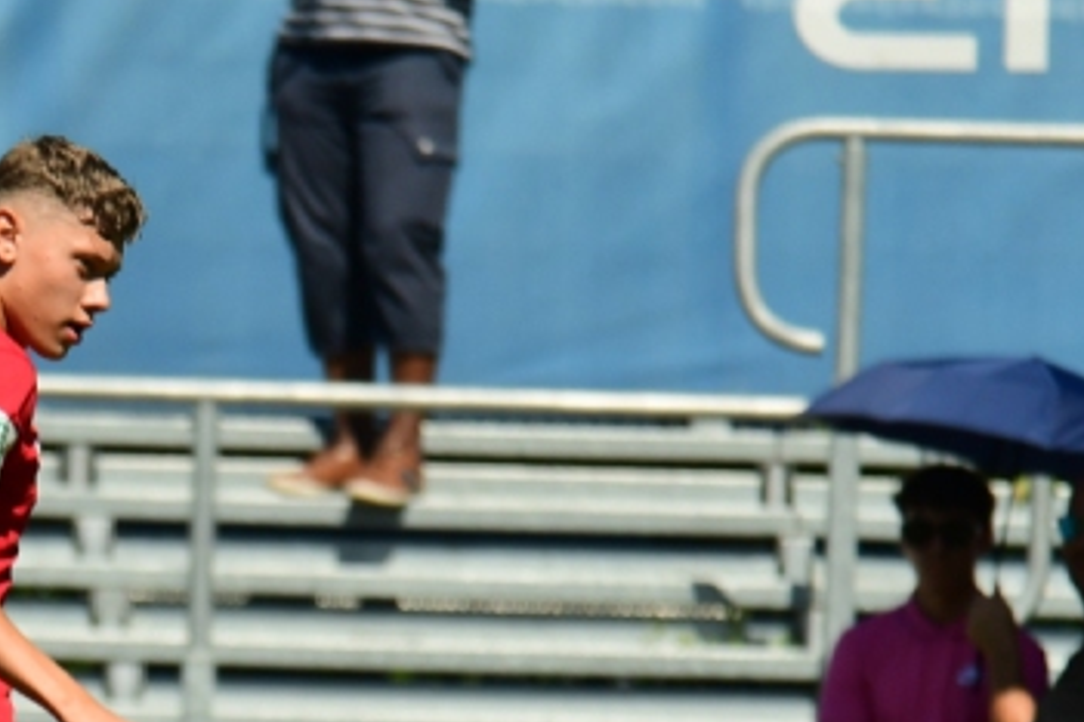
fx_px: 25743
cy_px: 773
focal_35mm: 855
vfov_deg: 1.6
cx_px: 62
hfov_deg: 2.4
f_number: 5.3
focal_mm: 250
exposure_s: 1/2000
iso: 320
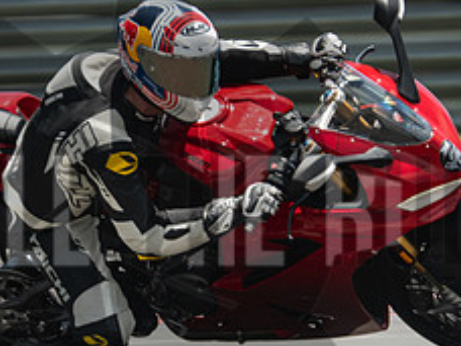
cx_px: 154
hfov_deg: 1.4
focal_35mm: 1467
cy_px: 213
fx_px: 19537
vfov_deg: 1.0
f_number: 7.1
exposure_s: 1/250
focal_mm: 400
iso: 160
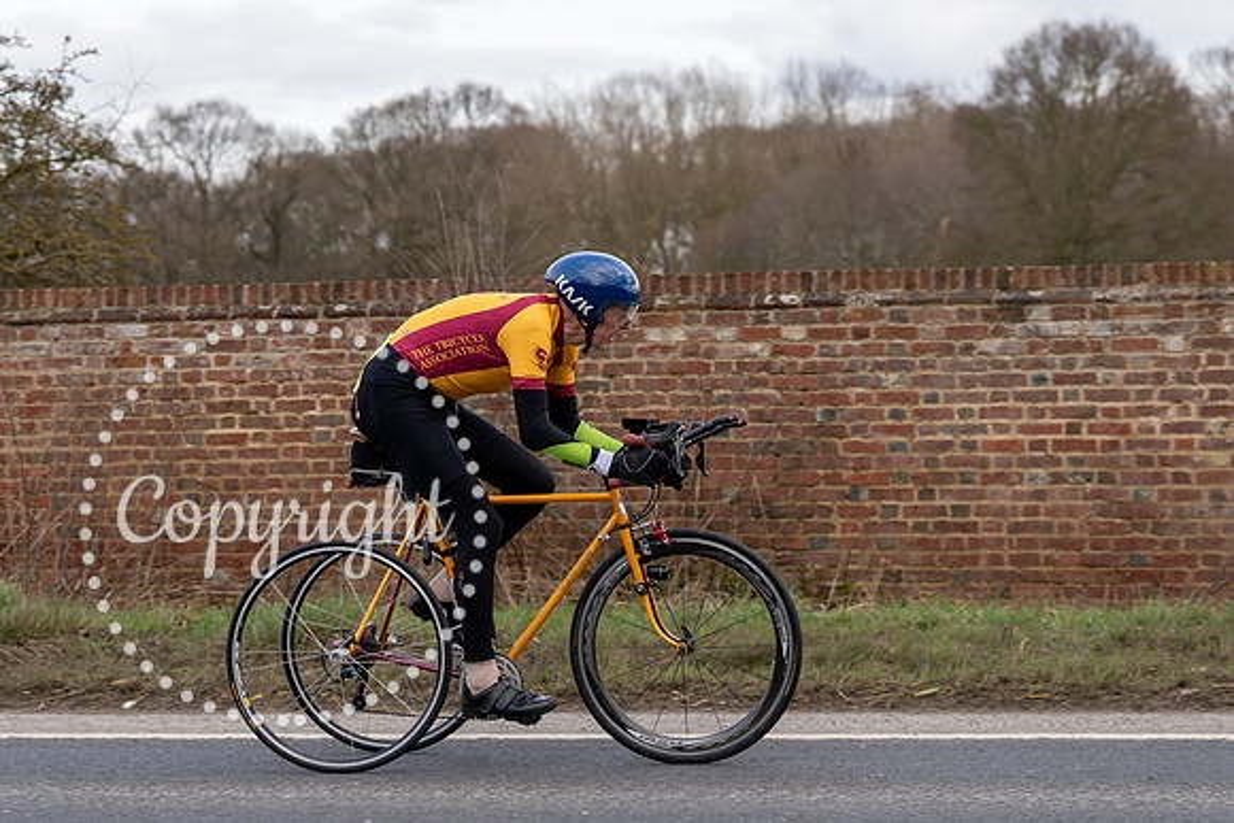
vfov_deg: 14.2
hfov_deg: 21.2
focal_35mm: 96
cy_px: 301
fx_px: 3299
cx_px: 582
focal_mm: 70
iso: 200
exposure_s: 1/800
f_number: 3.5
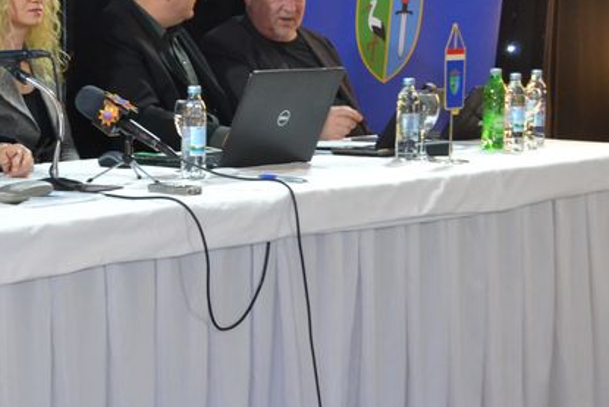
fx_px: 1878
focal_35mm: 111
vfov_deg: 12.4
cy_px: 211
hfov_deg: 18.0
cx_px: 21
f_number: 4.5
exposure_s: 1/60
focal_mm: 30
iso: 1400
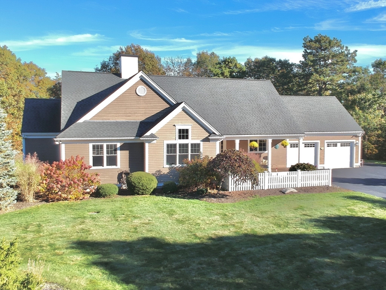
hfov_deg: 69.4
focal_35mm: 25
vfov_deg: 54.9
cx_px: 193
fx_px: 279
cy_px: 145
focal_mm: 4.49
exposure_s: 1/500
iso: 100
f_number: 2.6
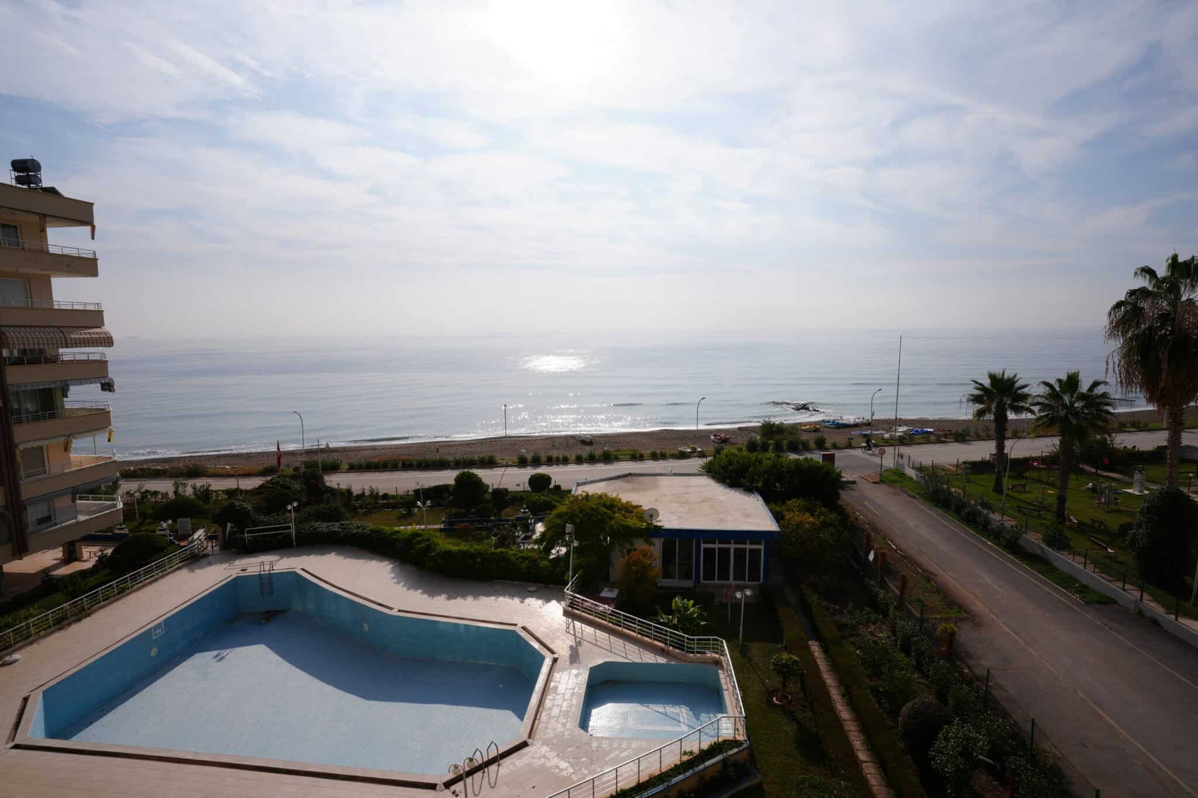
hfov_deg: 93.3
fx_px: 566
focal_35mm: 17
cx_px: 599
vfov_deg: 70.4
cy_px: 399
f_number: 10
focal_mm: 17
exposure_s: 1/400
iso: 100
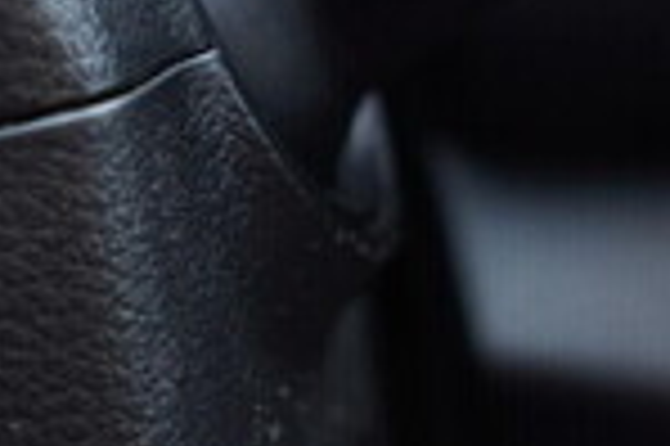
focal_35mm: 133
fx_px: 2473
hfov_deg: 14.7
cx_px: 908
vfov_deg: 9.8
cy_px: -318
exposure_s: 1/40
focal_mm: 24
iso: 500
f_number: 2.8
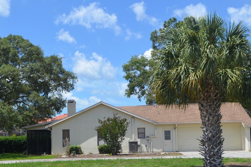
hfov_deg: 32.6
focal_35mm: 61
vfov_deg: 22.1
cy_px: 116
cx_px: 82
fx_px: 425
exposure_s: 1/250
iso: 100
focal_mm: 22
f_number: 8
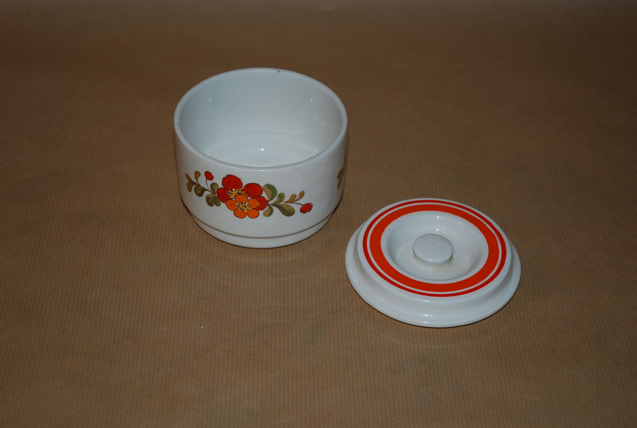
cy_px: 214
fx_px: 1223
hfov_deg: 29.2
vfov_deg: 19.8
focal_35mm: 69
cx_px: 318
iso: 100
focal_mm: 46
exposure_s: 1/125
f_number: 4.5
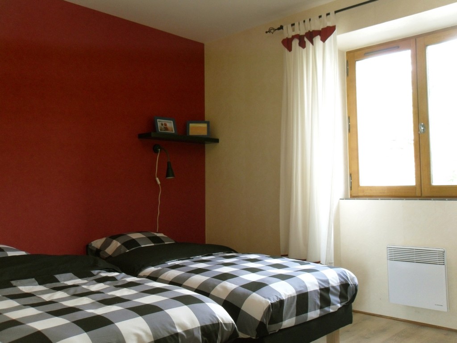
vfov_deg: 32.2
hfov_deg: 42.1
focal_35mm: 45
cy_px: 172
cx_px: 228
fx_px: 594
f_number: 3.5
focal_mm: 6.3
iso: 200
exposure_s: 1/45
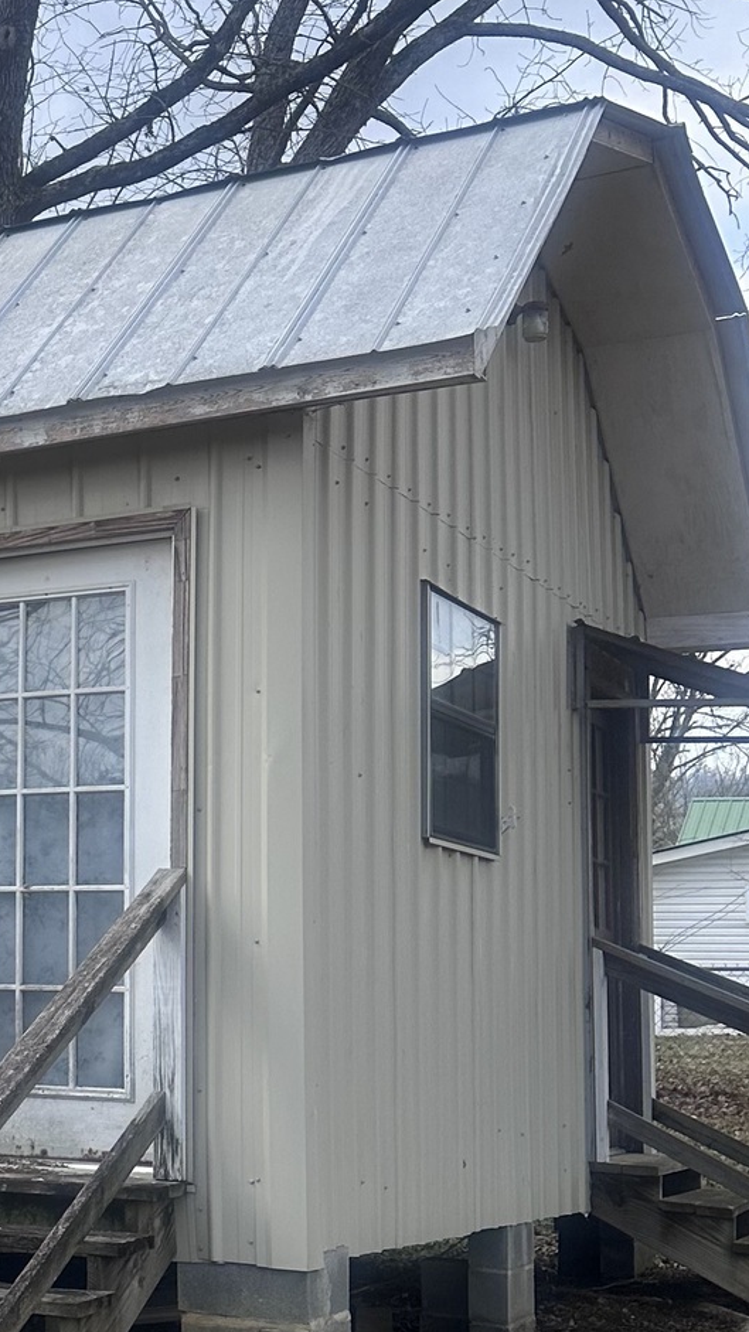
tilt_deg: +6.5
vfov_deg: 32.8
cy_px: 777
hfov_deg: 16.9
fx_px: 2261
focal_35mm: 64
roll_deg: -3.1
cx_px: -412
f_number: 1.78
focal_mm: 6.86
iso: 80
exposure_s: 1/2967
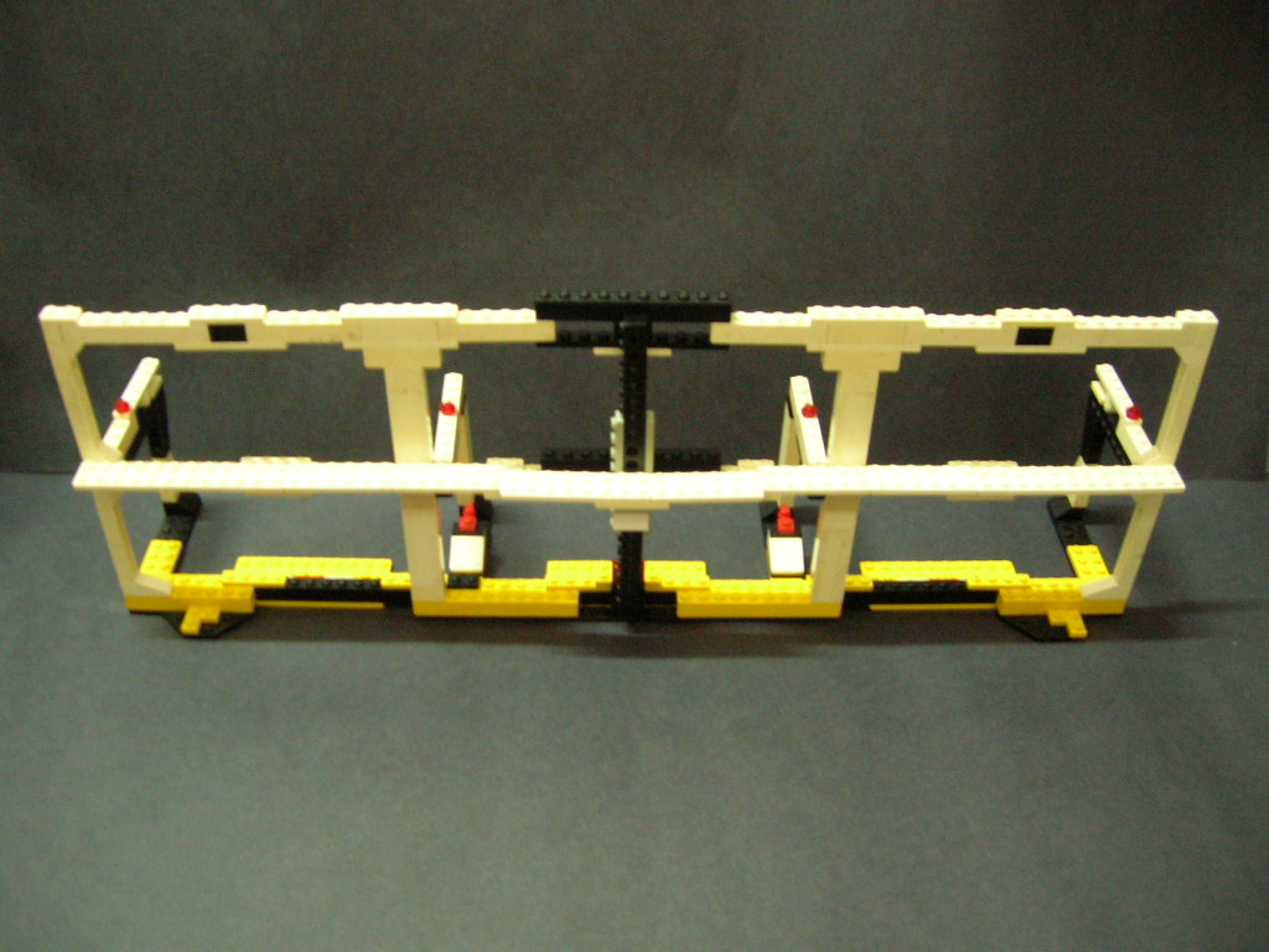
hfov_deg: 54.0
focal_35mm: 34
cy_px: 476
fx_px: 1246
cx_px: 634
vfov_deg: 41.8
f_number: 2.9
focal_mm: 5.7
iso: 200
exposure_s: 1/1.7
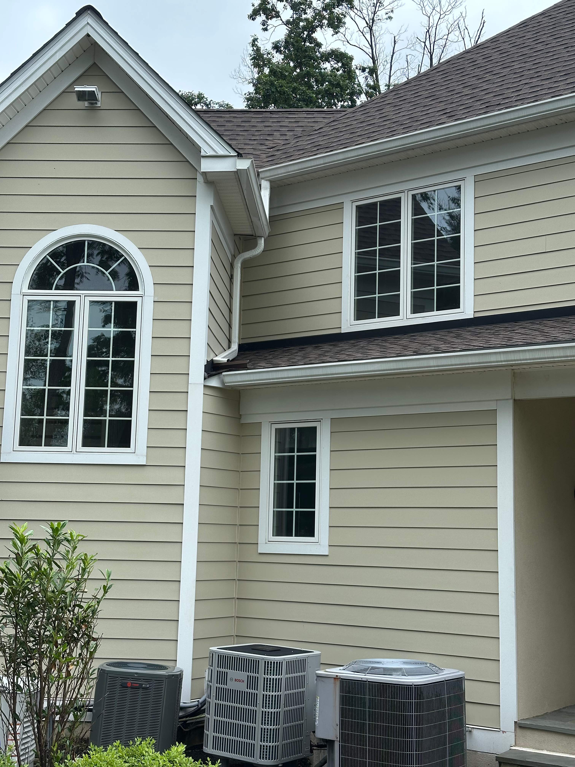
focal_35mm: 48
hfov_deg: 30.3
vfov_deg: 39.7
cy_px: 384
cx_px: 288
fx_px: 1063
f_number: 1.78
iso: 64
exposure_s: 1/1517
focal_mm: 6.86
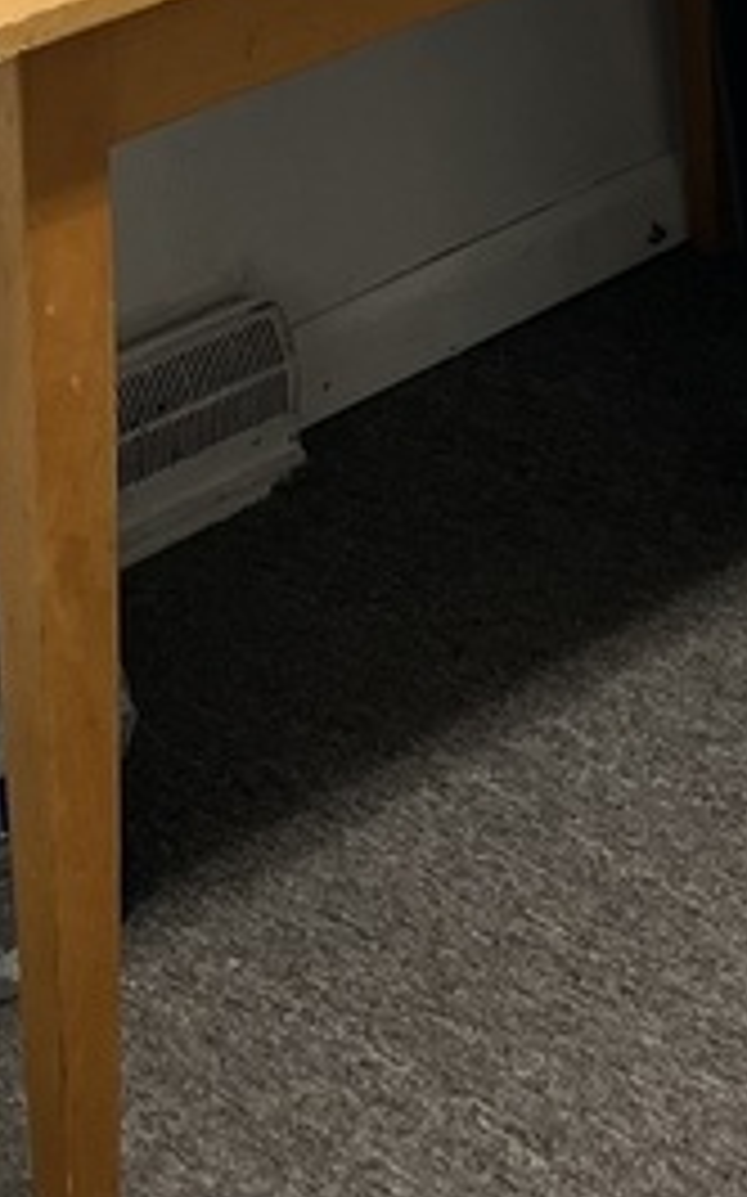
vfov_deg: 15.9
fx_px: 3652
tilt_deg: -6.1
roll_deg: +2.2
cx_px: 1012
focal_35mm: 112
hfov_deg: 11.3
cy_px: -940
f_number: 1.5
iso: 100
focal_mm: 5.7
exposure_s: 1/120
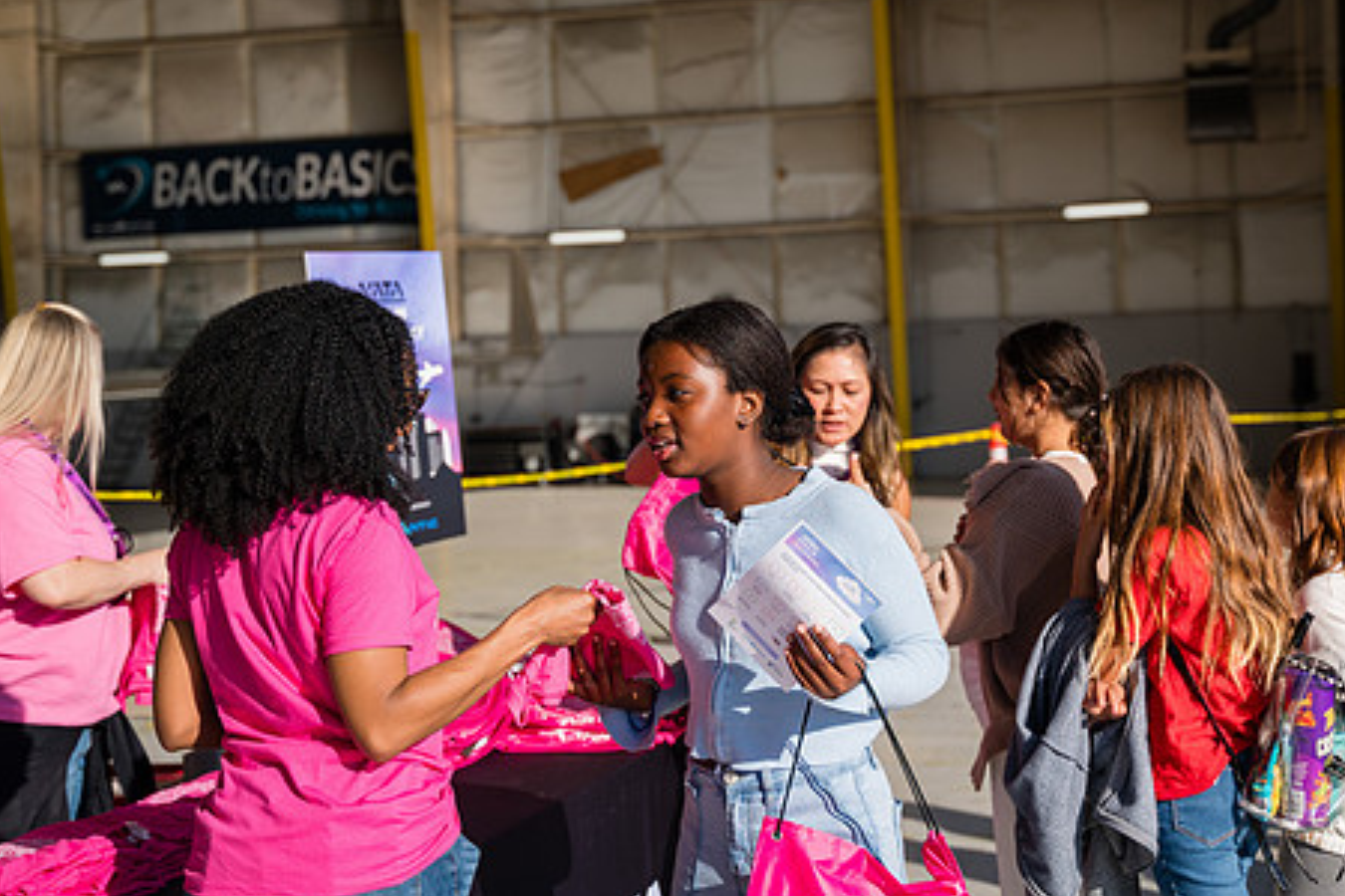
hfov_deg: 34.4
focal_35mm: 58
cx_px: 789
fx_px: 2167
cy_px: 369
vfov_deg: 23.4
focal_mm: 45
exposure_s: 1/1600
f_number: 3.2
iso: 100
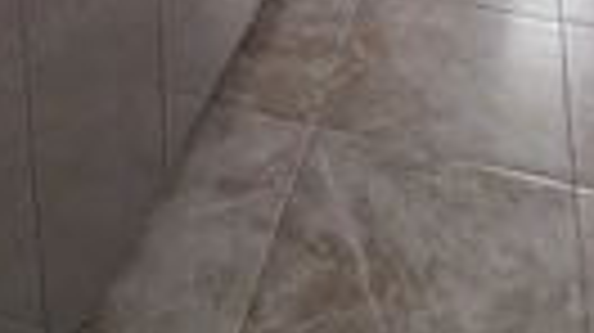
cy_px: -302
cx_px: 288
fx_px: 677
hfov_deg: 47.4
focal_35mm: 43
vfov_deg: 19.1
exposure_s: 1/50
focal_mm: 2.2
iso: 50
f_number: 2.2
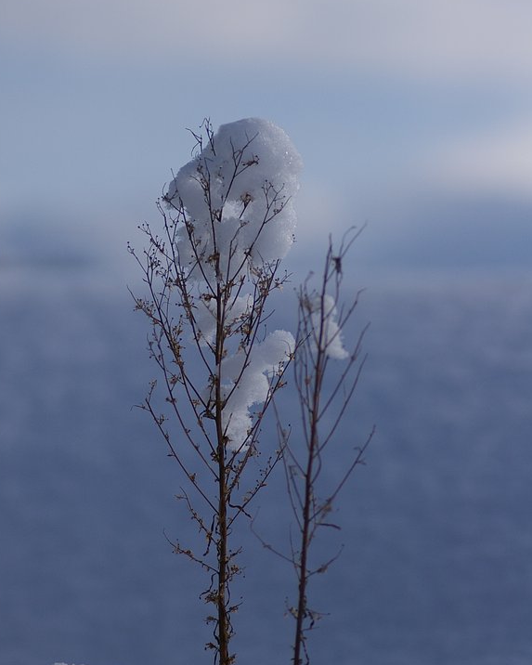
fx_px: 3562
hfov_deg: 8.5
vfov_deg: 10.7
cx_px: 243
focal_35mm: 181
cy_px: 286
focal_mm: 90
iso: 200
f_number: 2.8
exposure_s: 1/4000
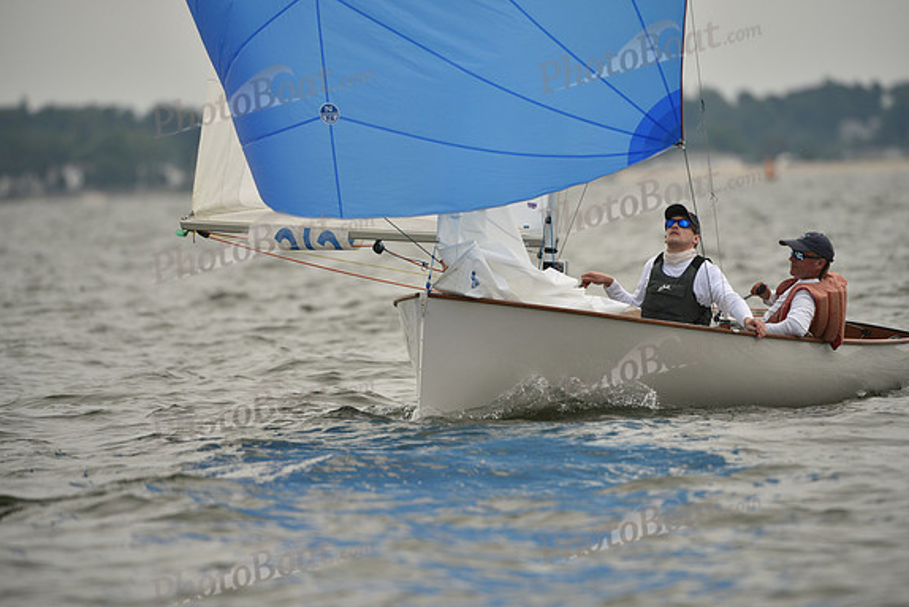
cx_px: 458
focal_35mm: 404
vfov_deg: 3.4
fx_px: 10203
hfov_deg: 5.1
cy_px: 304
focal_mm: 400
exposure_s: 1/1250
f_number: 4.5
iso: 320
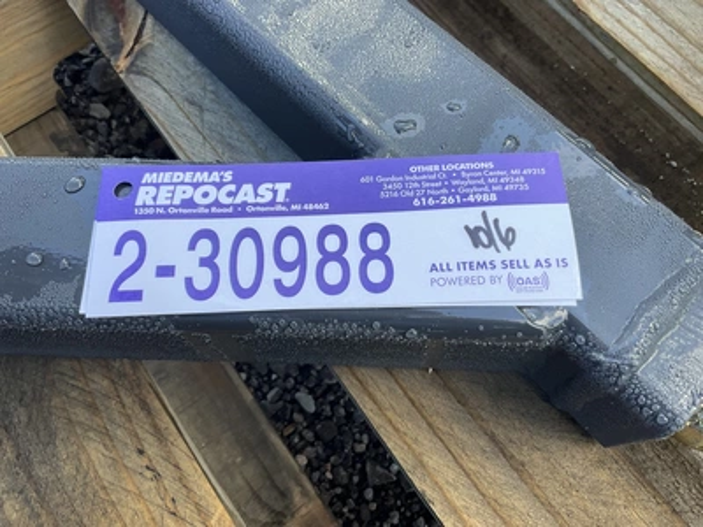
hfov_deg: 61.7
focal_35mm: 29
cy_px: 264
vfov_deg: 48.2
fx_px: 589
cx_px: 352
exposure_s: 1/138
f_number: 1.8
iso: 16
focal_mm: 3
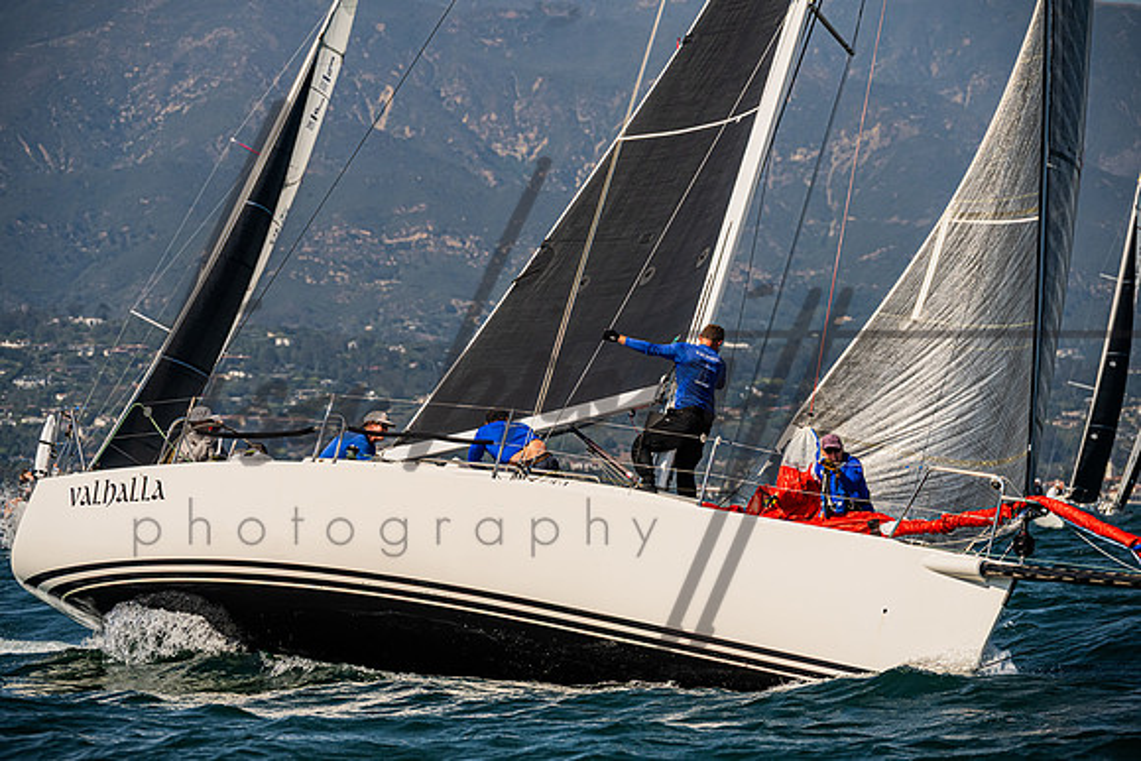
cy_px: 380
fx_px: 6396
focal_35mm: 202
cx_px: 557
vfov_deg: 6.8
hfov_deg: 10.2
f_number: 8
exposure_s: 1/3200
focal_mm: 190
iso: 500
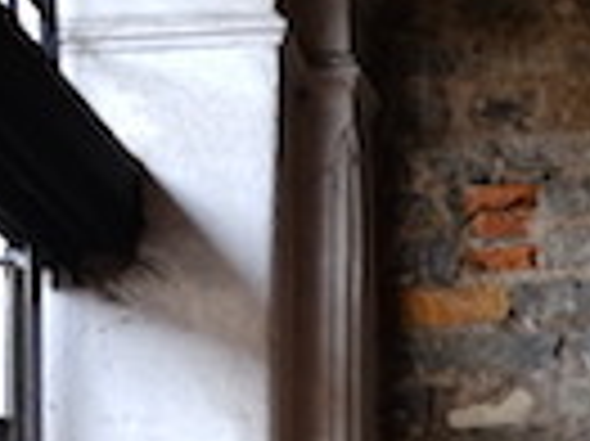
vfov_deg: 7.3
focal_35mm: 181
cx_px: 869
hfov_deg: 10.6
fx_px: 3082
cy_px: 1323
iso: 400
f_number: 3.6
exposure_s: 1/250
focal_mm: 27
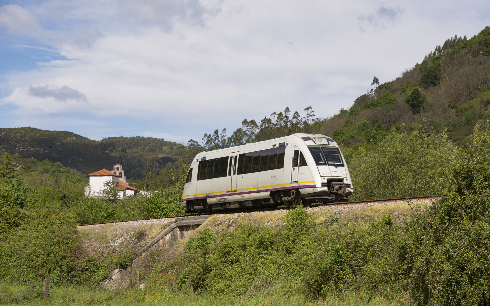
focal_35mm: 92
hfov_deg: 22.6
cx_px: 245
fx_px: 1229
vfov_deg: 14.2
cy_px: 153
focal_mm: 60
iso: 100
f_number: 6.3
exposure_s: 1/500
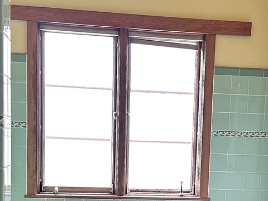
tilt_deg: -6.4
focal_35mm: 72
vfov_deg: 19.8
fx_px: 557
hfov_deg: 26.9
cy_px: 200
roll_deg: -1.9
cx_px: 177
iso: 250
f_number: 1.78
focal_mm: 6.86
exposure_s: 1/60
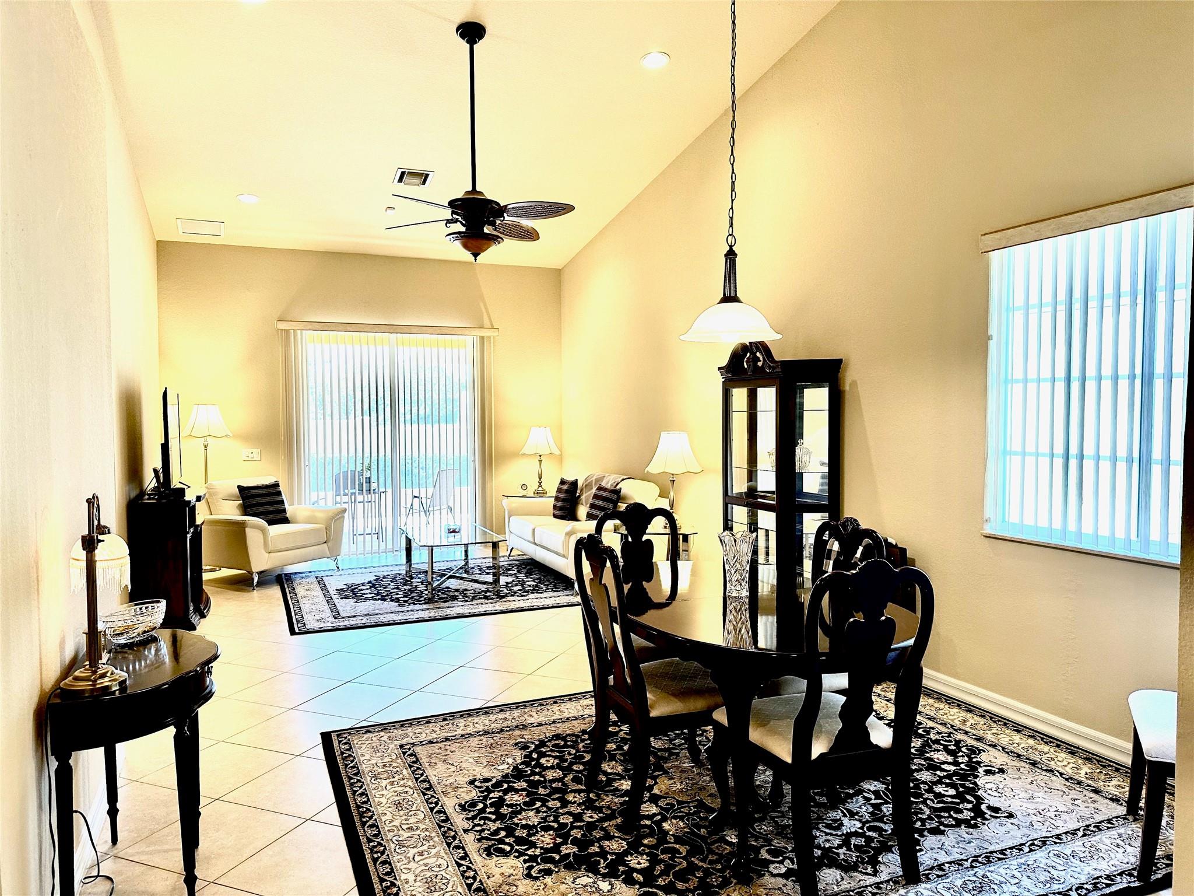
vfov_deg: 56.8
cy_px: 448
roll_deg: +0.0
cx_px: 597
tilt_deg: -2.7
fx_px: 828
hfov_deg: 71.6
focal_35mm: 24
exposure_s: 1/120
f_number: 1.78
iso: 160
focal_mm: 6.86
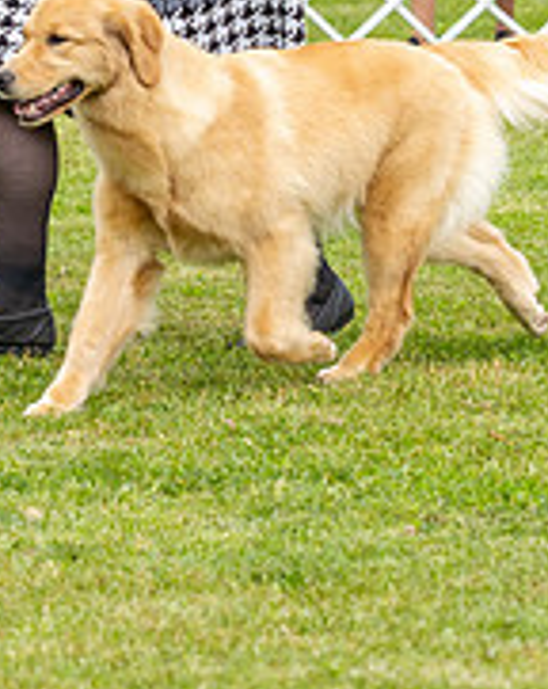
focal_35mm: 323
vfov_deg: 6.0
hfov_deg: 4.8
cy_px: -126
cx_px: 162
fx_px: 6570
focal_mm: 92
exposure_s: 1/640
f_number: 4.5
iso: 400
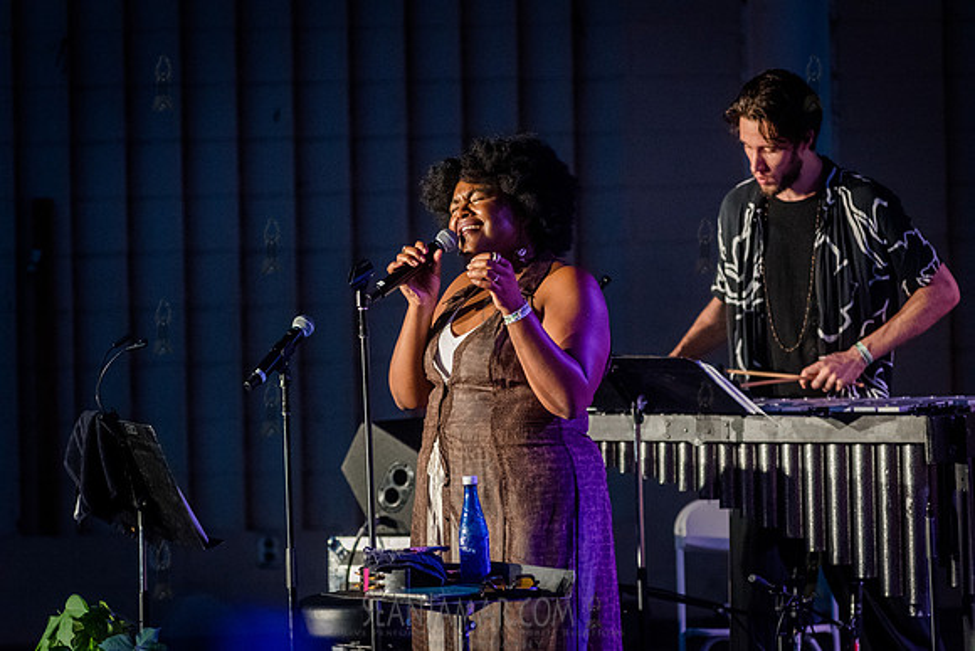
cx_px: 488
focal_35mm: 200
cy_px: 326
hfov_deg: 10.3
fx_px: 5418
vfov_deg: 6.9
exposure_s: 1/400
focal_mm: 200
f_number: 5
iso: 6400
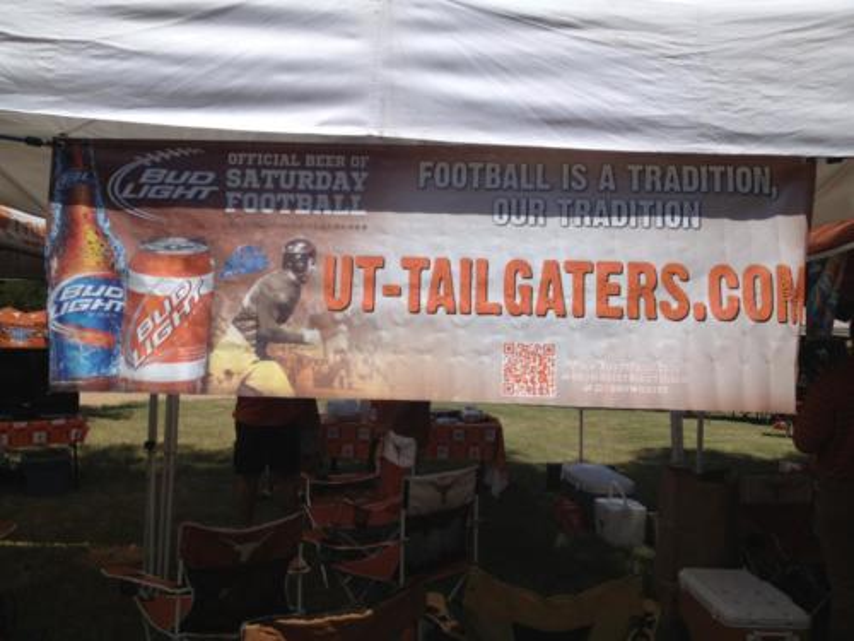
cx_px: 427
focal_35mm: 35
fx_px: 863
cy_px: 320
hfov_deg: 52.6
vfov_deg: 40.7
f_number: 2.4
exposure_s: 1/2762
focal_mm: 4.28
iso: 64
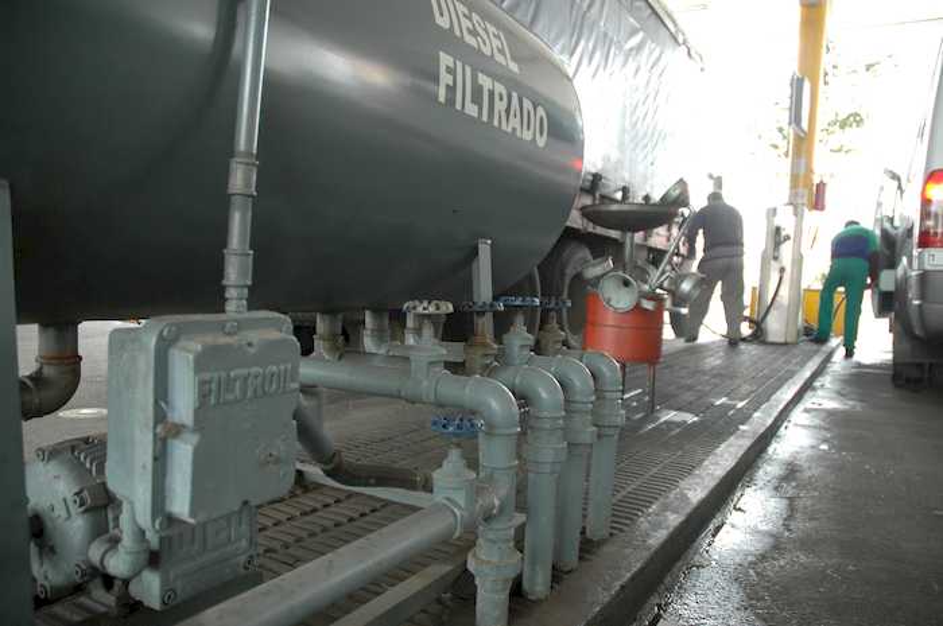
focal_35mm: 27
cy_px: 313
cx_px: 472
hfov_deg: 67.4
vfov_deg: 47.8
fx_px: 706
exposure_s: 1/30
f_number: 3.5
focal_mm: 18
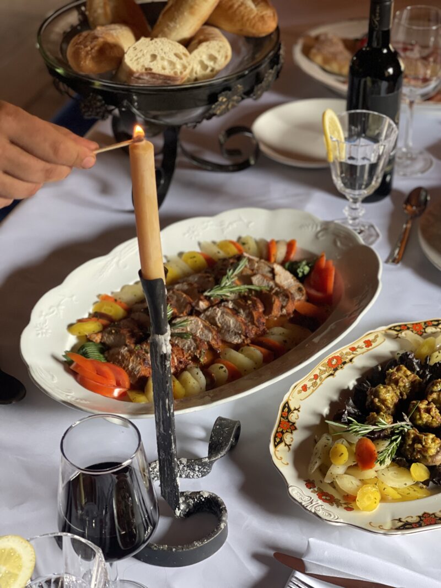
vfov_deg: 30.3
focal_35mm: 64
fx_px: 1087
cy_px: 294
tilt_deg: -37.4
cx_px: 220
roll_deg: +2.9
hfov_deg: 22.9
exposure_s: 1/99
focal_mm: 7.5
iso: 250
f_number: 2.2
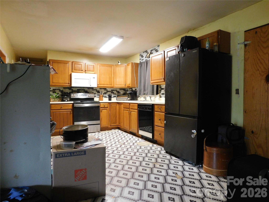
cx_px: 134
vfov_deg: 58.9
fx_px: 179
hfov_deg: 73.9
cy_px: 101
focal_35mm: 23
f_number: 3
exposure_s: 1/20
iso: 400
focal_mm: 4
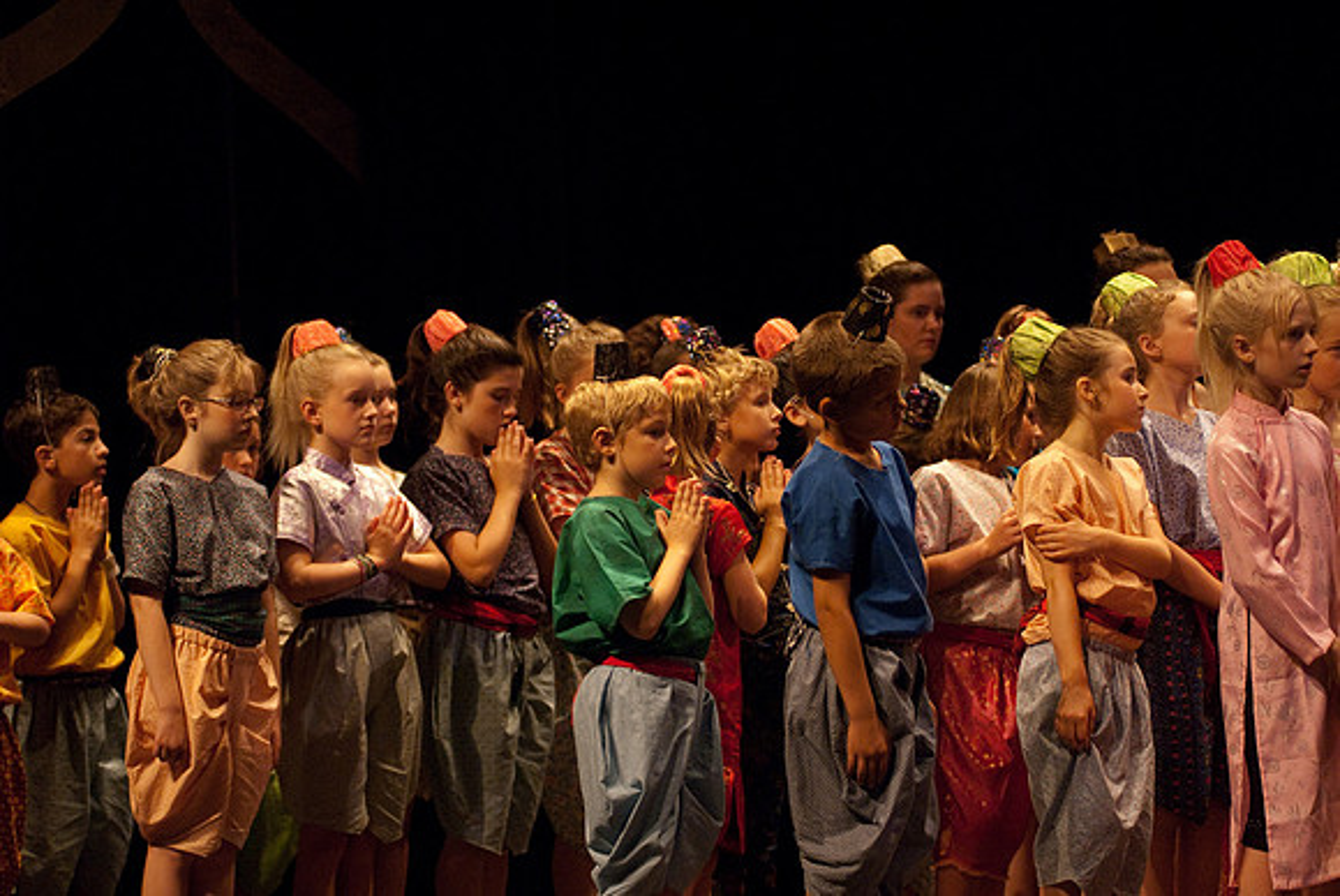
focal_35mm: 120
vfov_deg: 11.4
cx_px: 670
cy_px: 448
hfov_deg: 17.0
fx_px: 4471
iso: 1000
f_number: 2.8
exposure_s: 1/200
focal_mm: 80
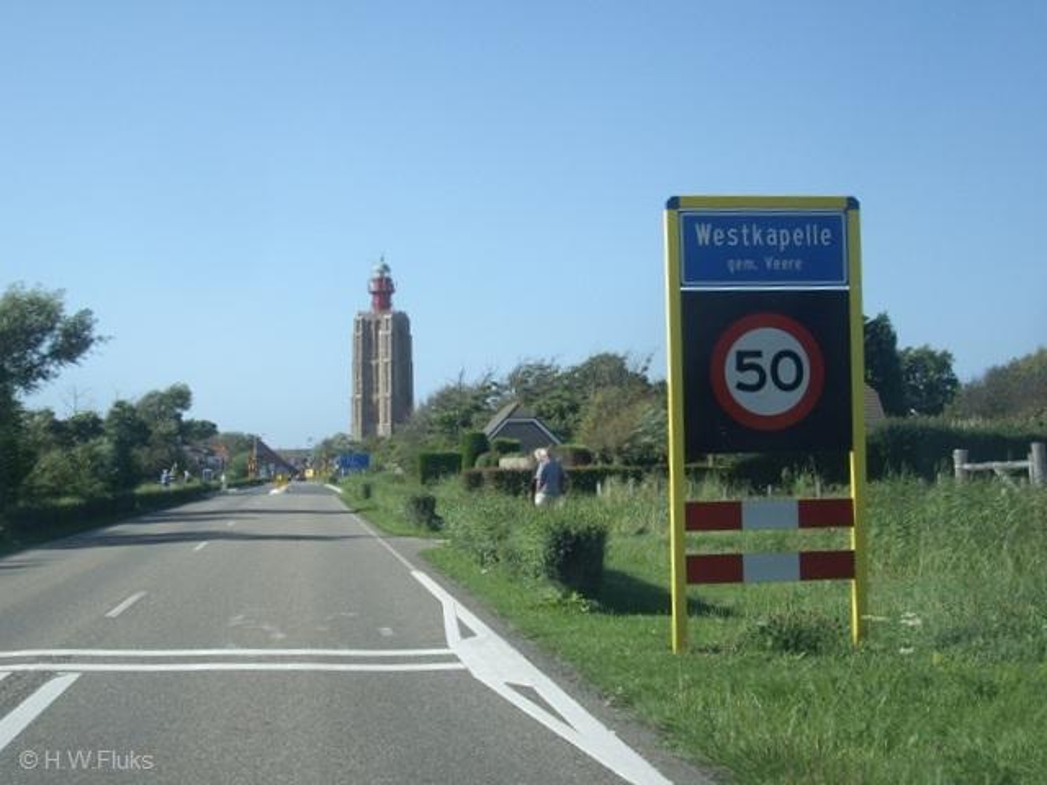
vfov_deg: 37.7
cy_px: 392
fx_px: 1149
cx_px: 524
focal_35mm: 38
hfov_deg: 49.0
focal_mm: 7.9
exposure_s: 1/640
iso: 64
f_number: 2.8
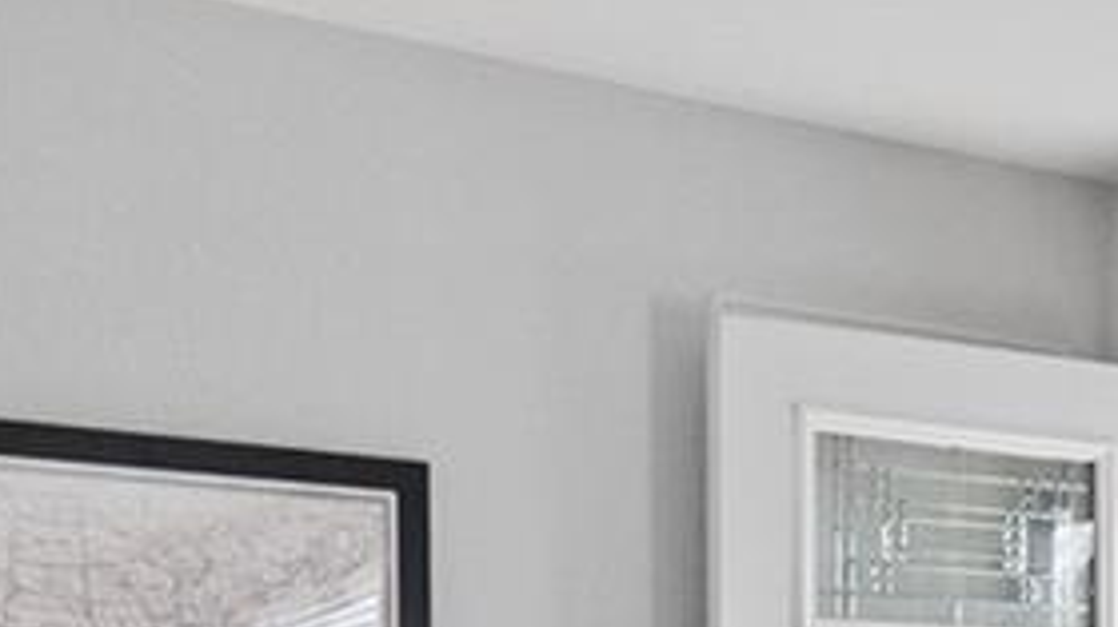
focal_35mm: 90
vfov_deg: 13.0
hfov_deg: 22.5
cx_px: 1190
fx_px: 2666
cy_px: 815
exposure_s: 1/60
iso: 200
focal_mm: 10
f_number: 3.5
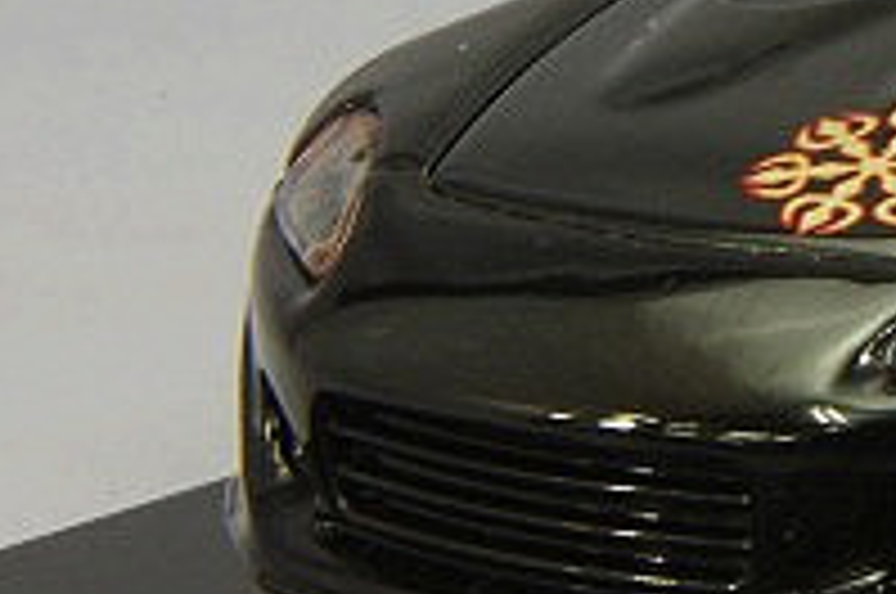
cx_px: 1211
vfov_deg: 3.8
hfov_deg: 5.7
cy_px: 70
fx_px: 8970
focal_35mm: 361
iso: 400
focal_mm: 75
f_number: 32
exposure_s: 1
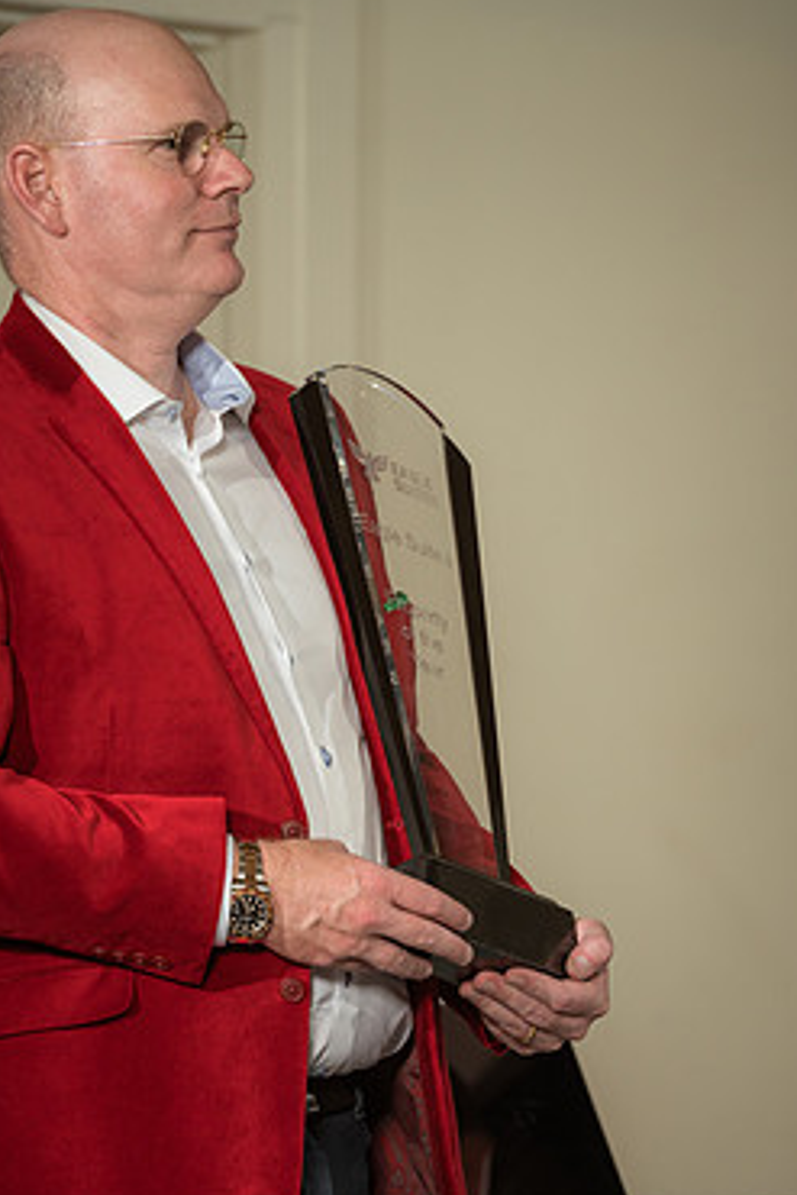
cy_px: 649
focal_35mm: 243
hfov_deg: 5.7
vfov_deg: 8.5
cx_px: 374
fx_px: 8061
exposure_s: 1/250
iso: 800
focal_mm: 200
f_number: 6.3
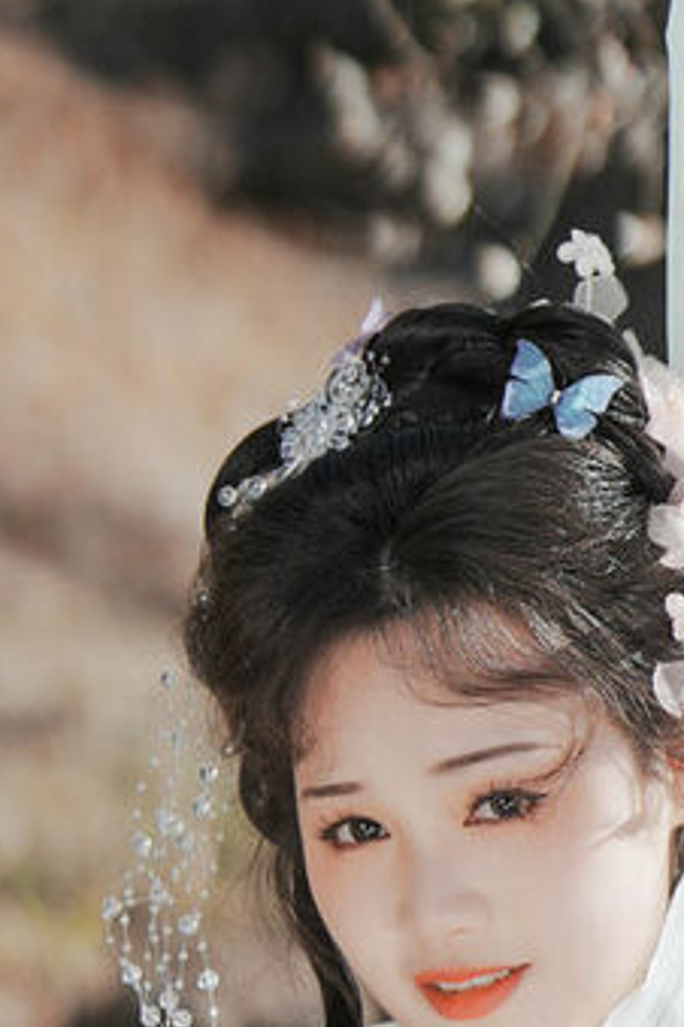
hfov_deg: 5.9
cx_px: 163
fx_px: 6611
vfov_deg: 8.8
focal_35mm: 232
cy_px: 1171
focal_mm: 50
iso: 100
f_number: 1.4
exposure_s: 1/8000
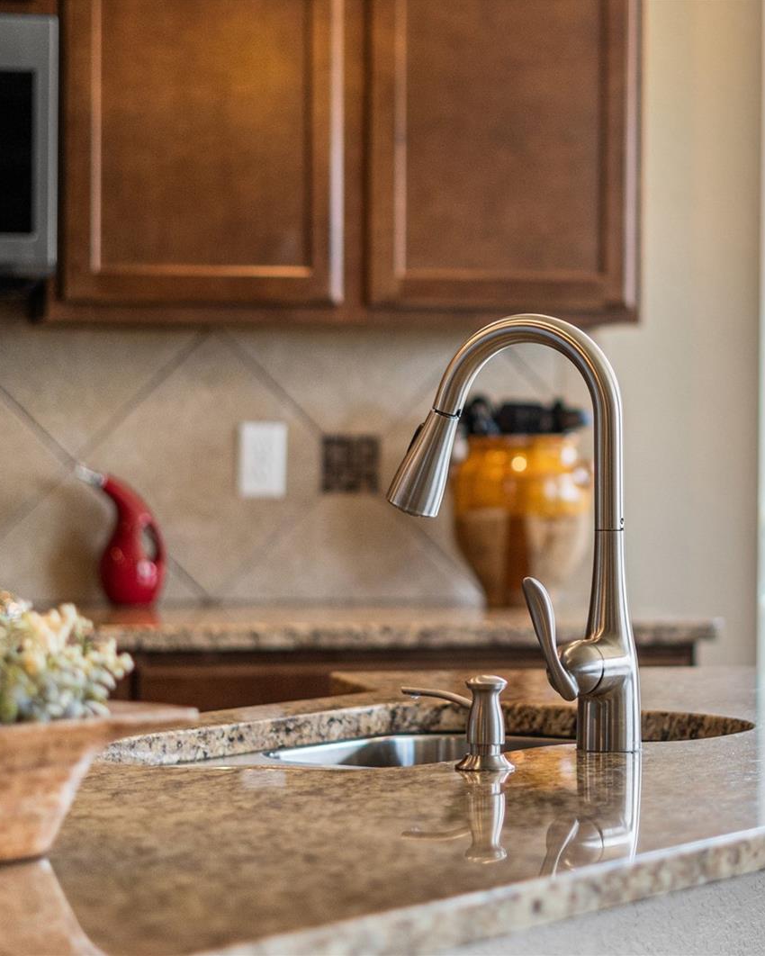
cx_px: 526
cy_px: 478
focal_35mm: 106
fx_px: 2999
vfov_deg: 18.1
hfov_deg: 14.5
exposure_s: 1/800
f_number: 1.8
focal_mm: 50
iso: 500
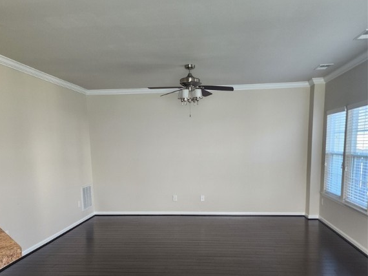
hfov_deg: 58.4
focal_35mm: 31
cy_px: 193
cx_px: 183
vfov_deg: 44.5
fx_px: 329
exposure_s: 1/120
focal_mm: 6.4
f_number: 1.8
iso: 200
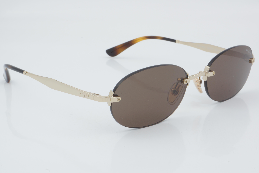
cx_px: 130
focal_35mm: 75
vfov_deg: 18.2
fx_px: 540
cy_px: 86
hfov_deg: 27.0
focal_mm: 50
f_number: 32
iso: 100
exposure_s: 1/3
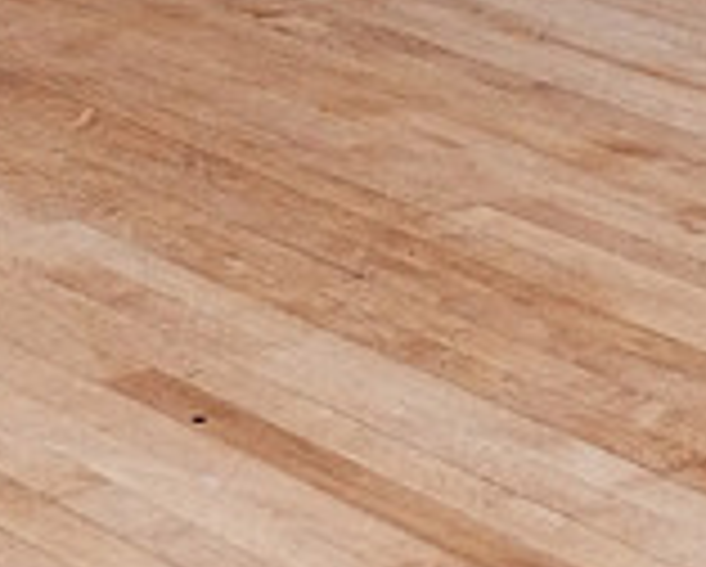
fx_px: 3264
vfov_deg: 9.1
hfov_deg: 12.3
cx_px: 627
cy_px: -706
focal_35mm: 156
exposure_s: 1/200
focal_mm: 30
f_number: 4
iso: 5000
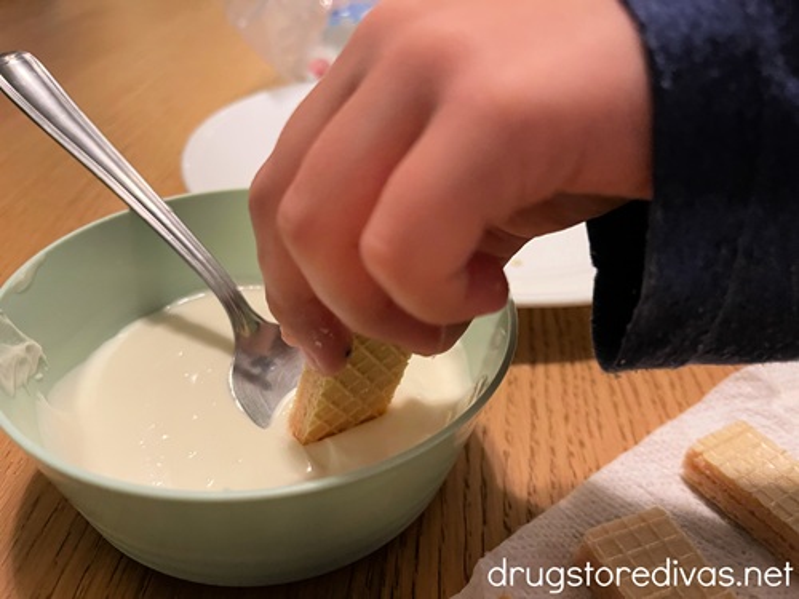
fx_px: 577
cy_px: 300
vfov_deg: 54.9
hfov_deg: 69.4
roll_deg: -4.1
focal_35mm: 25
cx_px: 400
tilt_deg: -35.3
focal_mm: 5.1
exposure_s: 1/40
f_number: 1.6
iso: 640
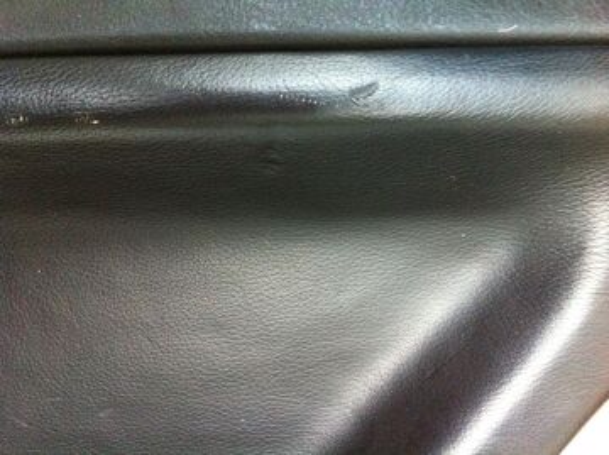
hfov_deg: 52.7
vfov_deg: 40.6
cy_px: 228
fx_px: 615
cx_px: 304
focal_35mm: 35
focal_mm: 3.85
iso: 640
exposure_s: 1/17
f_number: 2.8
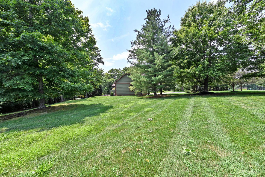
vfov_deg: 81.2
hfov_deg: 104.3
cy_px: 88
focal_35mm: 14
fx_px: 103
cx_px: 132
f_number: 6.3
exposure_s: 1/320
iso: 100
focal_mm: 14
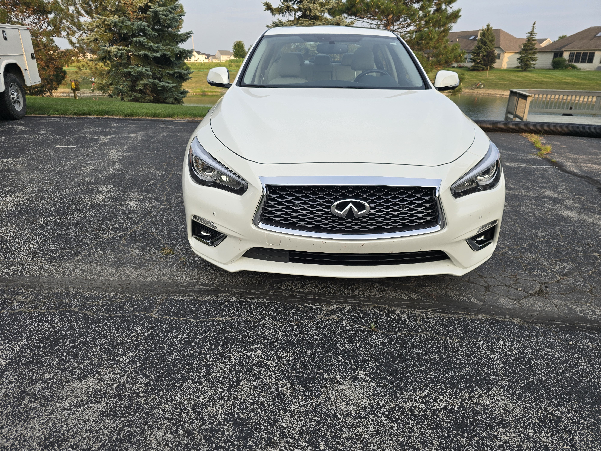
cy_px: 226
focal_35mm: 23
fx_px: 399
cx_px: 300
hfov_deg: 73.9
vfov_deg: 58.9
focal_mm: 6.3
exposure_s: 1/180
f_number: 1.7
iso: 12
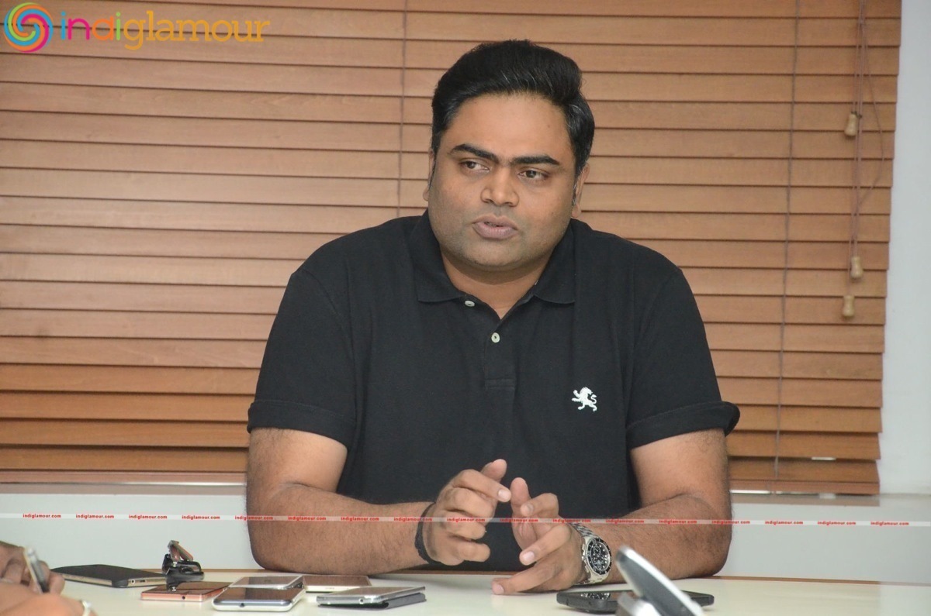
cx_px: 466
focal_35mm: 158
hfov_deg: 13.1
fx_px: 4065
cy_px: 308
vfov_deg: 8.7
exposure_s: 1/125
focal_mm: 105
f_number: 6.3
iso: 4000
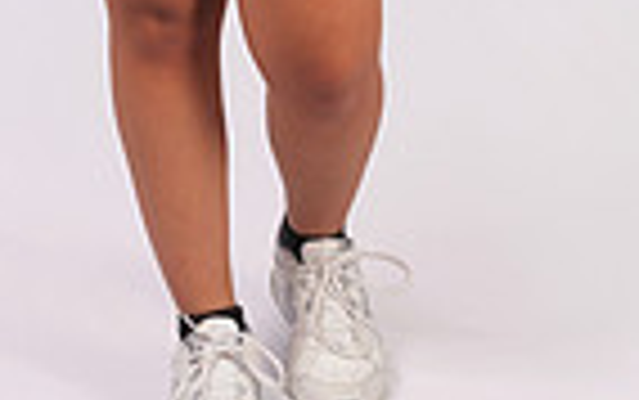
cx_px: 189
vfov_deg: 10.4
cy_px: -490
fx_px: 1969
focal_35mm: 113
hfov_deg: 18.4
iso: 160
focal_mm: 35
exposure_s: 1/125
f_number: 5.6
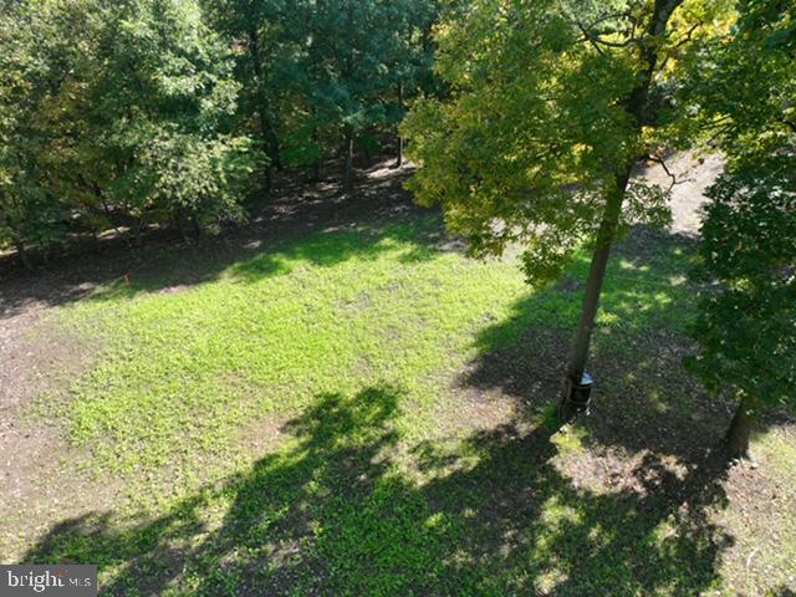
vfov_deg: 56.8
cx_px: 398
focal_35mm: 24
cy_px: 298
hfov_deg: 71.6
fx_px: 552
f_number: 2.8
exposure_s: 1/400
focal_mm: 12.29
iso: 130
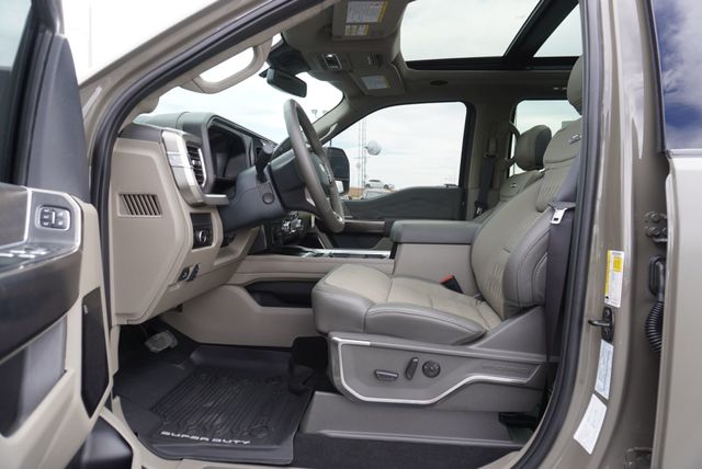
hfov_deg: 73.7
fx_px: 468
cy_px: 234
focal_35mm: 24
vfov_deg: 53.2
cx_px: 351
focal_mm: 16
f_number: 4.5
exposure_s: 1/80
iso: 100
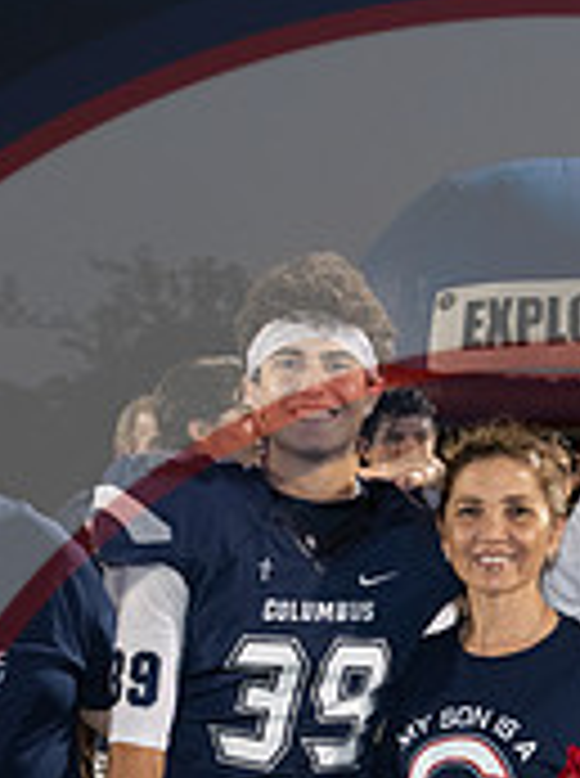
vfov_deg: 12.3
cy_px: 872
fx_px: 3543
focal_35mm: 158
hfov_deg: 9.4
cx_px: 369
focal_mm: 42
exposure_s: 1/60
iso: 1600
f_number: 7.1
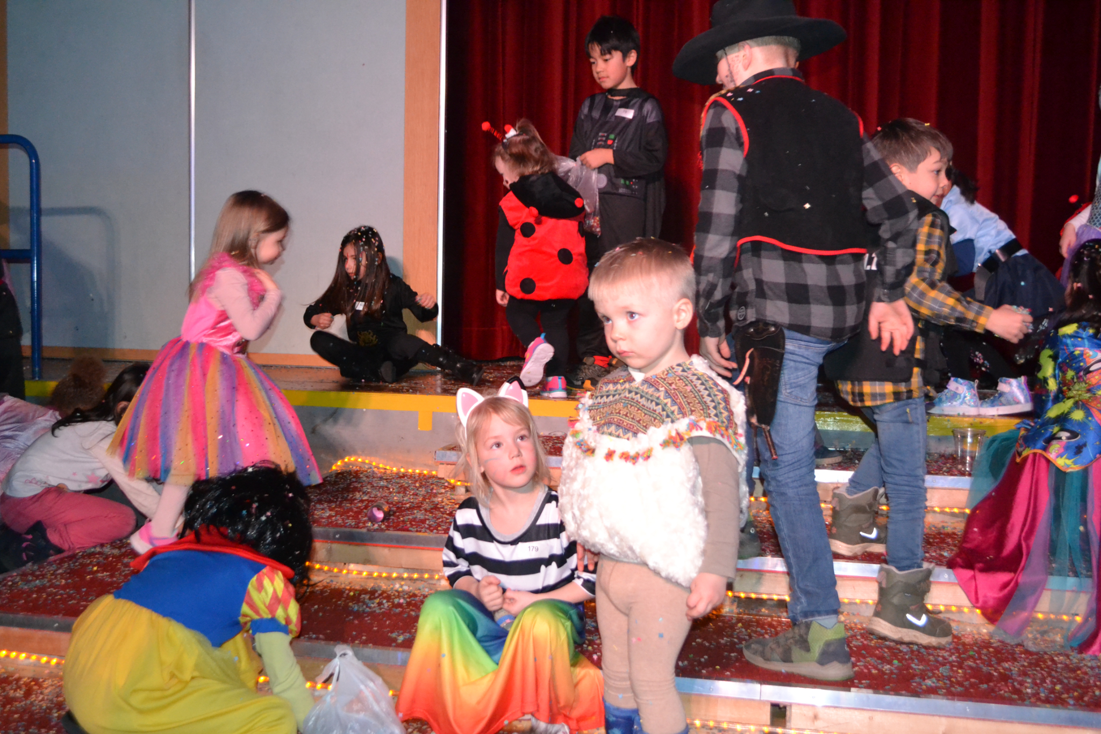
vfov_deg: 34.2
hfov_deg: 49.6
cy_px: 367
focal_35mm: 39
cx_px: 550
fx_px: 1193
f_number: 4.2
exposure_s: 1/60
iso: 3200
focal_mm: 26
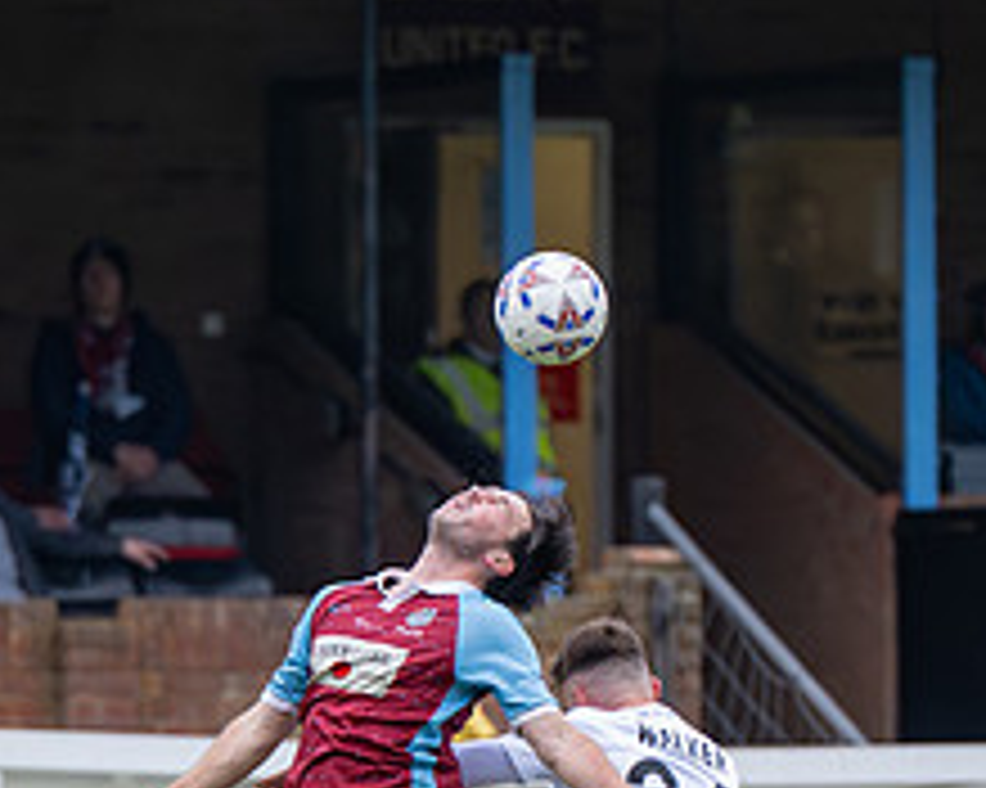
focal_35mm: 911
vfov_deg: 1.7
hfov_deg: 2.1
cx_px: 608
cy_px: 695
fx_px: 26573
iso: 1600
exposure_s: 1/1000
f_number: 2.8
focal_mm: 200
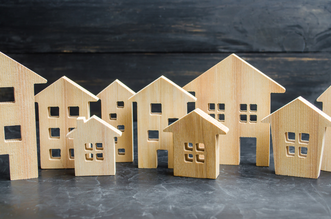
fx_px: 468
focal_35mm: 51
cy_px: 110
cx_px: 166
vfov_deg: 26.4
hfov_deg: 39.0
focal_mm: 34
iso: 100
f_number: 6.3
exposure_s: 1/100
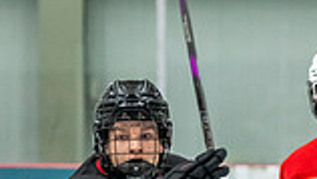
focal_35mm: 510
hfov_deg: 4.2
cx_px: 300
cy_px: 416
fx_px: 4288
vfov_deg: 2.4
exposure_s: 1/640
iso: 2000
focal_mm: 98
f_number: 3.2
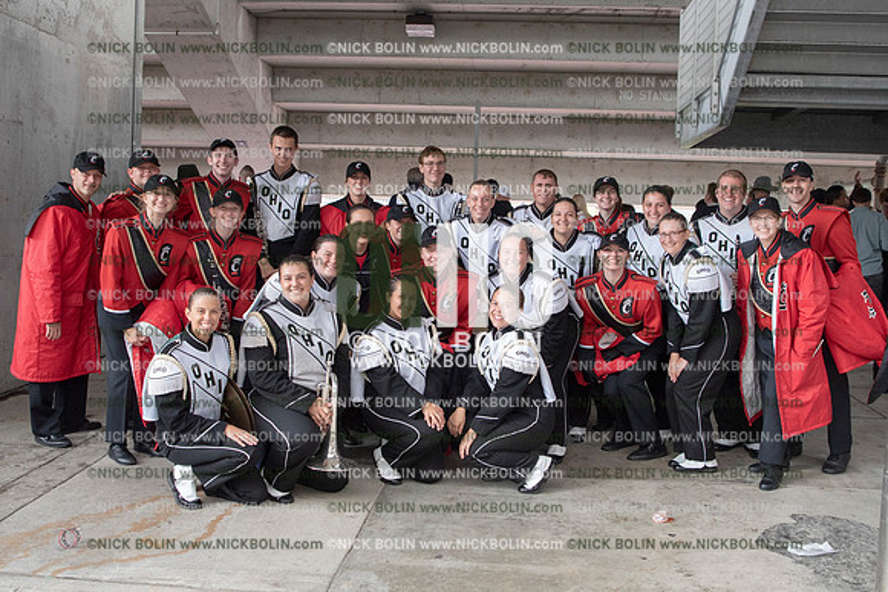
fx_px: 926
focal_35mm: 38
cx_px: 458
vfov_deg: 35.5
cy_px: 286
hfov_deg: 51.2
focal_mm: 27
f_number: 3.5
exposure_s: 1/200
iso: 2000
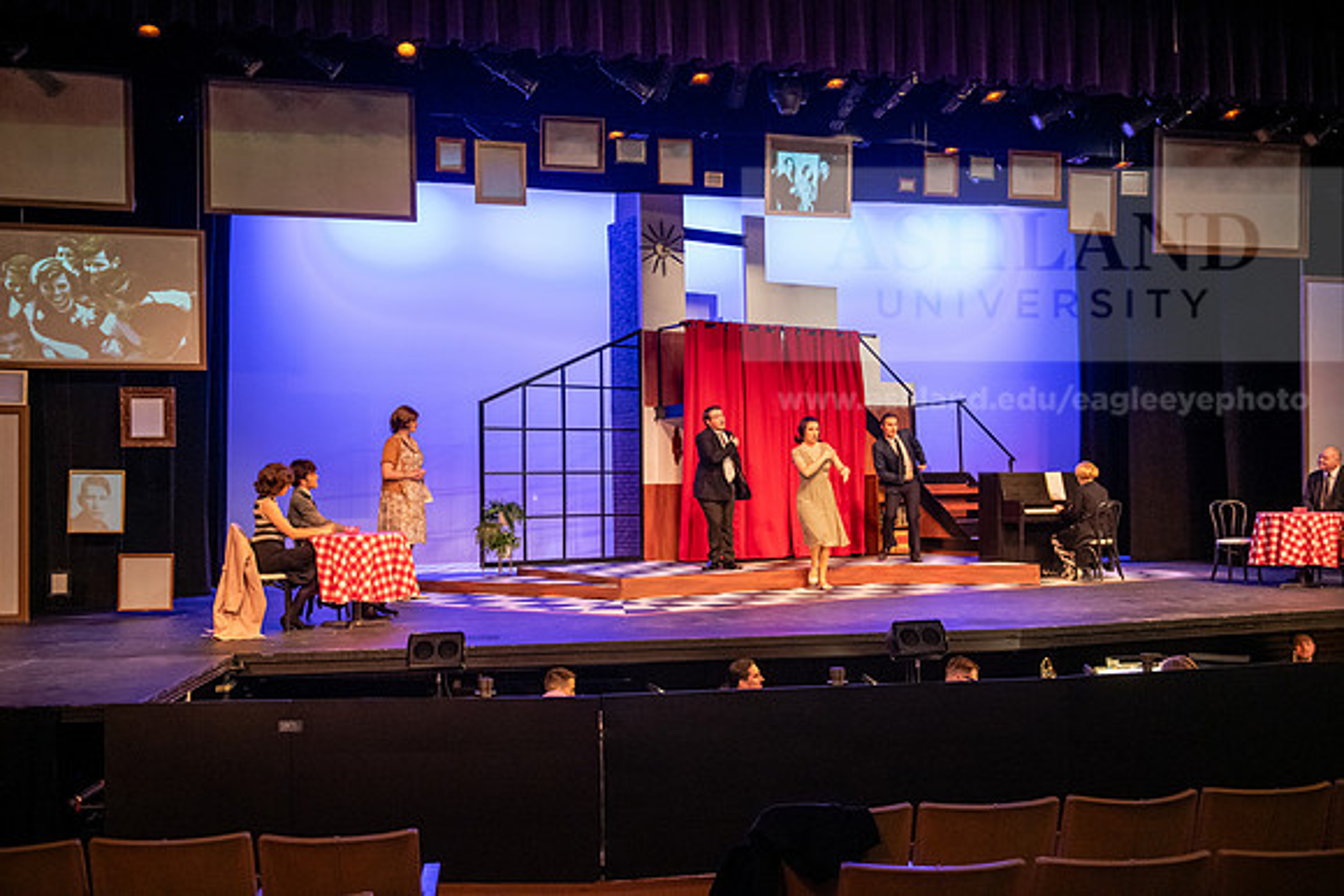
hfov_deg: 54.4
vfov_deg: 37.9
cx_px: 672
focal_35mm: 35
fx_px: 1307
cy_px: 448
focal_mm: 35
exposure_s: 1/160
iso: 3200
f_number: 3.2
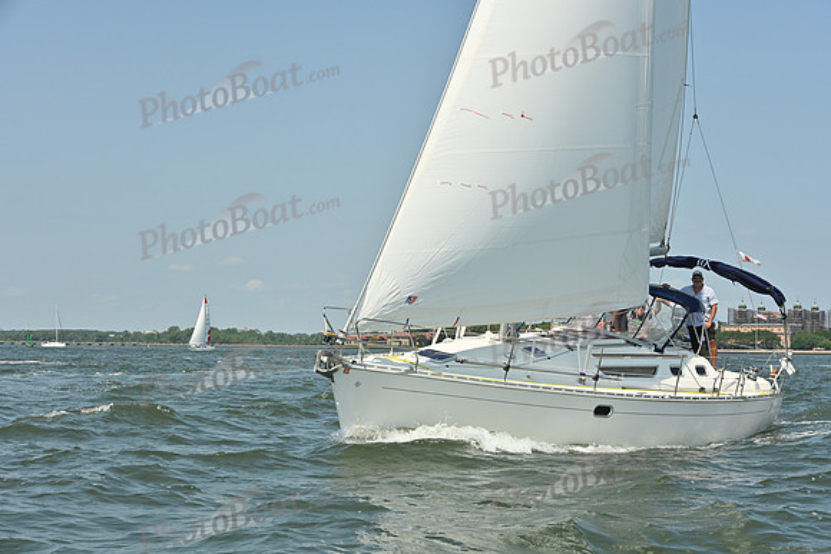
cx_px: 416
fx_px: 1616
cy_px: 277
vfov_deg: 19.5
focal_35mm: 70
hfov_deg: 28.8
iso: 320
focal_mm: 70
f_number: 9
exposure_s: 1/1250
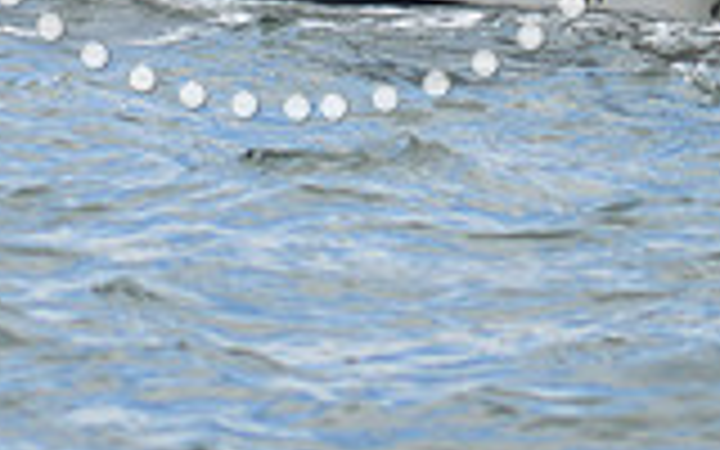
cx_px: 297
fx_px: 11989
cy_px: -315
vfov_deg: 2.1
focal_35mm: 611
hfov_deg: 3.4
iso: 110
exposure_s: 1/500
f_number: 5.6
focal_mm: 110
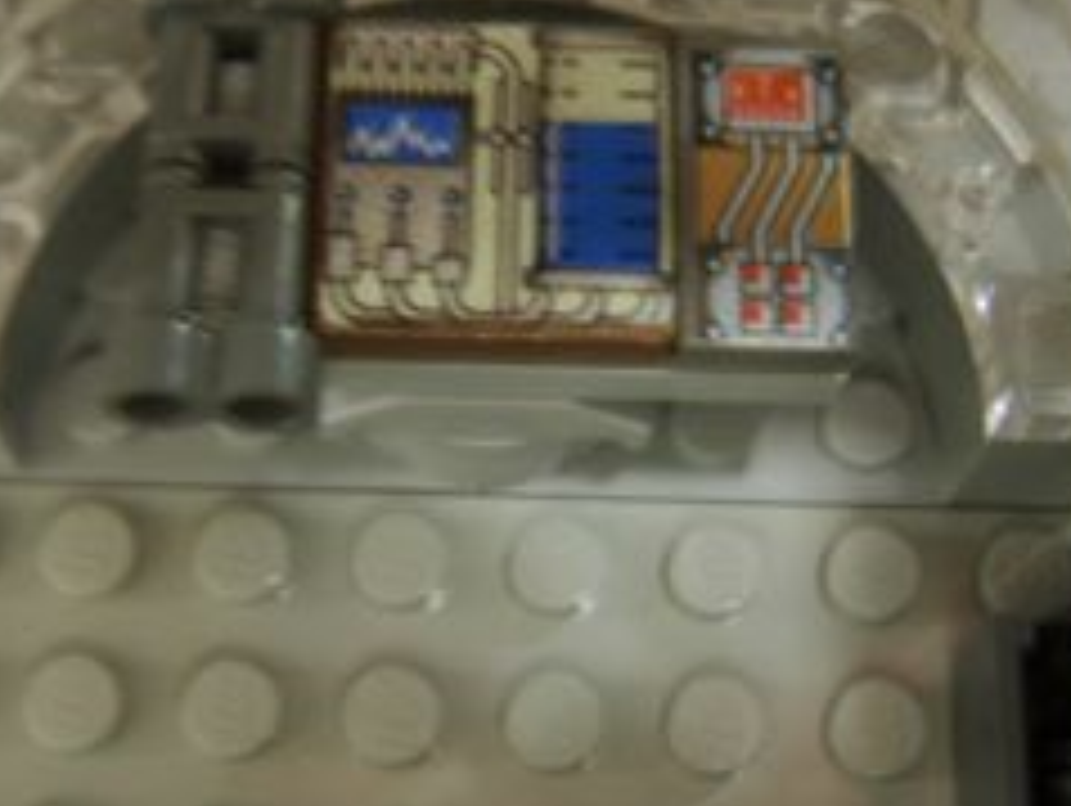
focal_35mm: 50
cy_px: 410
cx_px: 490
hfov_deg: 38.1
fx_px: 1549
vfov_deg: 29.2
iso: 71
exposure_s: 1
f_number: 2.7
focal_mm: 8.13
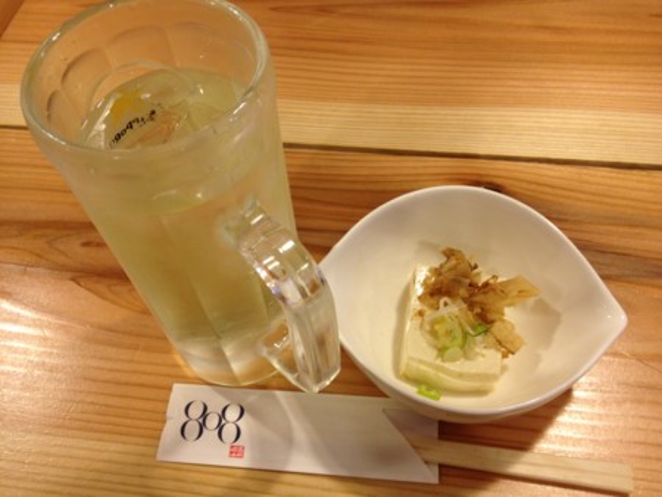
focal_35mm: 35
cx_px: 331
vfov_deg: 40.7
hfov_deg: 52.6
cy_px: 248
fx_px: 670
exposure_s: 1/20
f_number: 2.4
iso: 80
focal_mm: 4.28
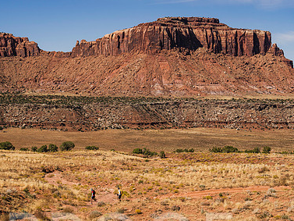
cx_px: 121
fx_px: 629
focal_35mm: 74
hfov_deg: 26.3
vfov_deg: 19.9
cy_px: 146
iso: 160
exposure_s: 1/640
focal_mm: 50
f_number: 7.1
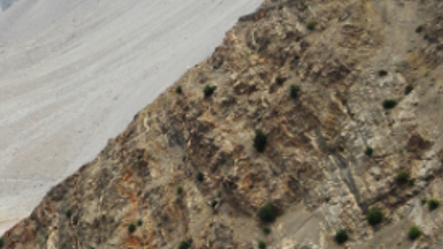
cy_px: 21
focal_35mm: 149
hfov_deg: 13.5
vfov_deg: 8.1
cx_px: -238
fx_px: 1750
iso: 200
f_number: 4.5
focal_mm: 26
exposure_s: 1/800
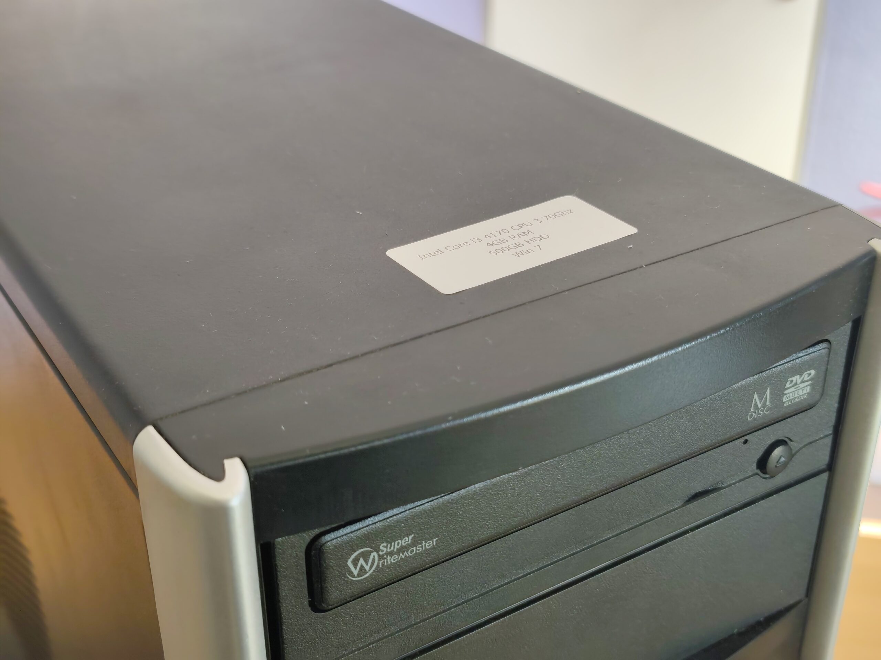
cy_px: 330
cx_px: 440
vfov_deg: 31.5
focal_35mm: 46
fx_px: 1171
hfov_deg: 41.2
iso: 100
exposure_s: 1/100
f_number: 1.7
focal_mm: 6.07
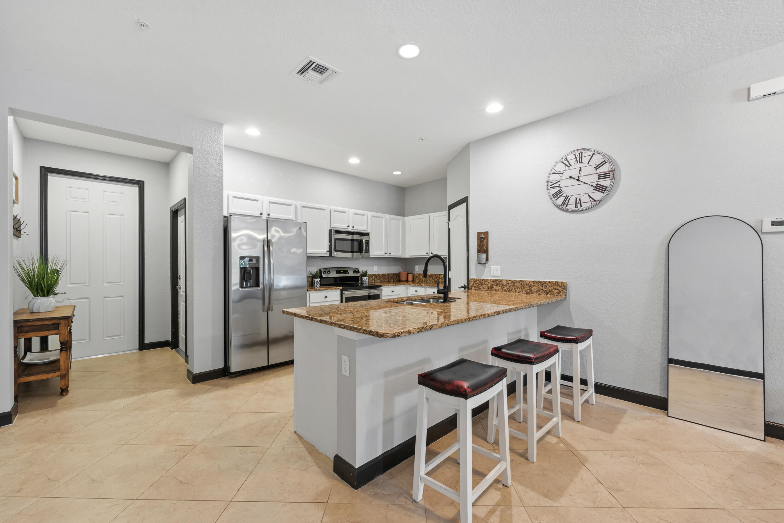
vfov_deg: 81.2
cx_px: 392
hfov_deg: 104.3
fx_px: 305
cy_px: 262
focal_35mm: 14
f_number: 9
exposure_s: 3.2
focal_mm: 14
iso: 250
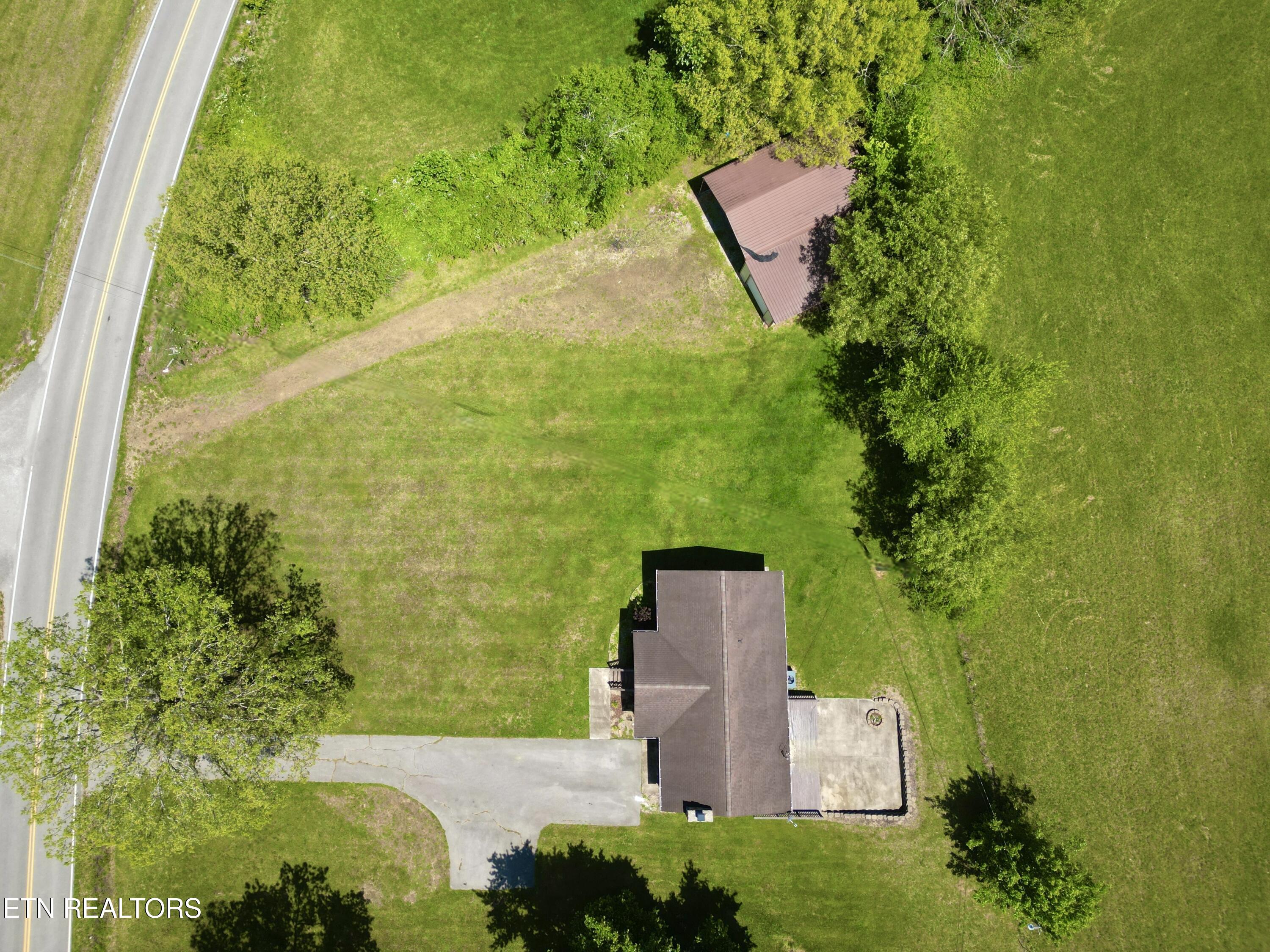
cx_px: 635
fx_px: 881
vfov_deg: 56.8
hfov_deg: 71.6
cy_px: 476
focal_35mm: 24
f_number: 1.7
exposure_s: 1/2500
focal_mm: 6.72
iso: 100
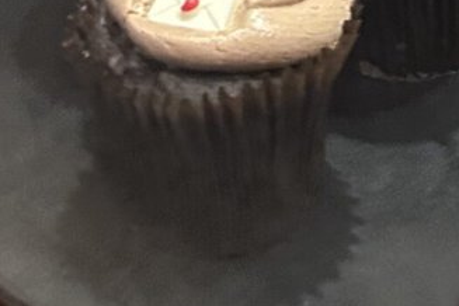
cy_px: -803
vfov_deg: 8.2
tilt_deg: -8.3
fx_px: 1555
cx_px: 258
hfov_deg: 16.8
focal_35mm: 122
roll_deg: +1.2
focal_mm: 6.86
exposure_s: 1/51
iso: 320
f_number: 1.78
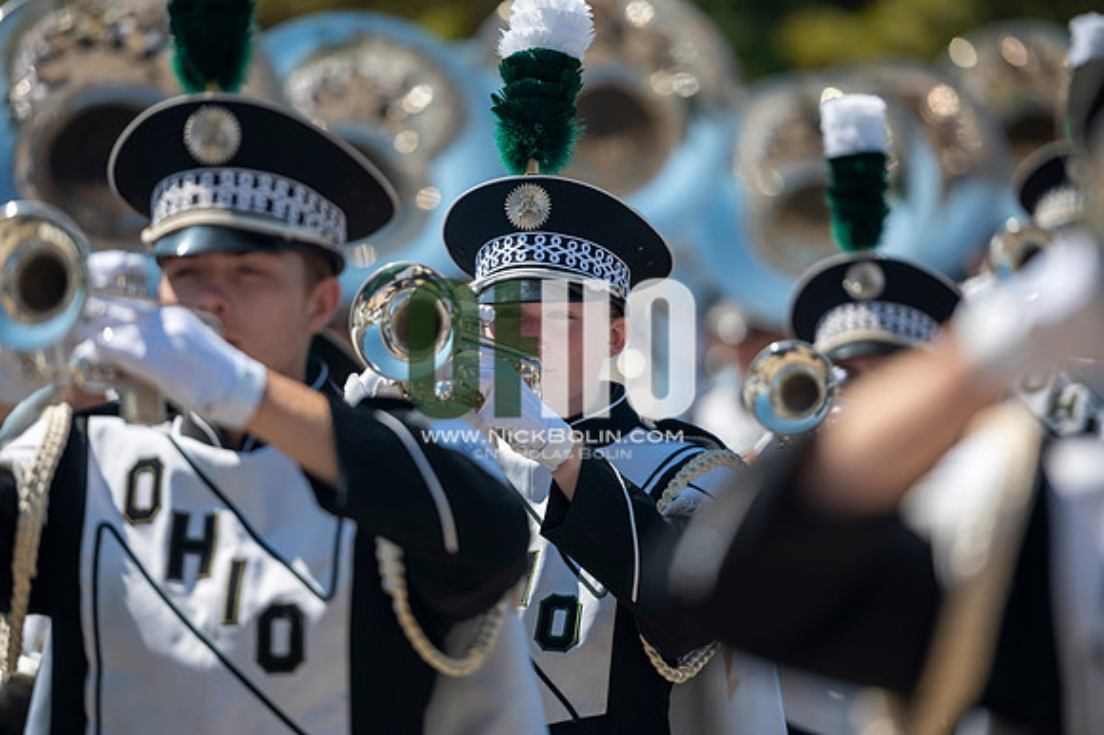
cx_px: 552
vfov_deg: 6.9
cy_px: 368
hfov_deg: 10.3
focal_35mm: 200
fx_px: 6130
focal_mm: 200
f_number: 2.8
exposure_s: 1/1600
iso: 100
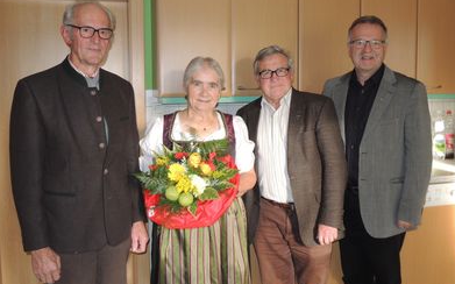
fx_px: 471
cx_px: 232
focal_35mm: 38
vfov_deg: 33.5
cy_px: 122
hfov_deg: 51.6
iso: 250
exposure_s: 1/30
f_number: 3.2
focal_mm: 6.3
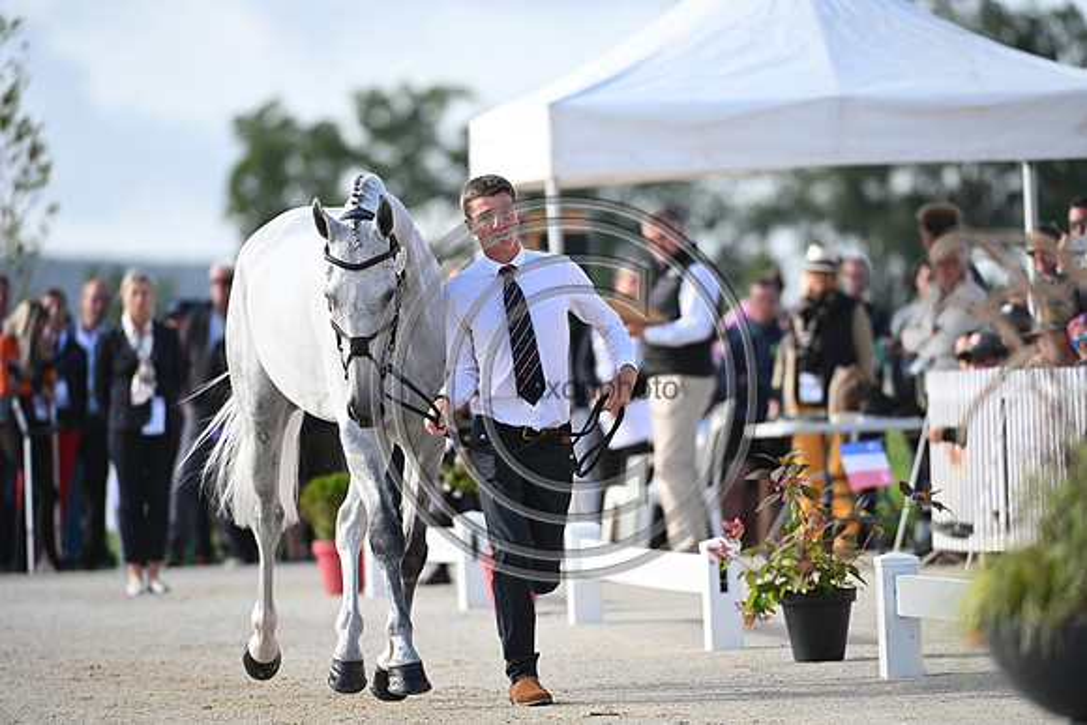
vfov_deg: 3.9
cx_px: 544
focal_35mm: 350
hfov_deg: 5.9
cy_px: 362
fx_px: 10570
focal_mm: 350
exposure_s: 1/1600
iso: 800
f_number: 5
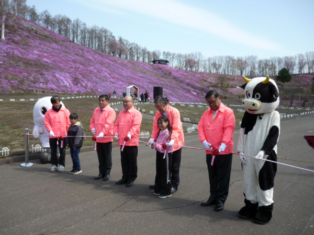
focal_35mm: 33
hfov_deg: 55.4
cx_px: 157
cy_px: 118
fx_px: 299
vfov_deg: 42.9
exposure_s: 1/800
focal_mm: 5.5
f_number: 2.8
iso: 100
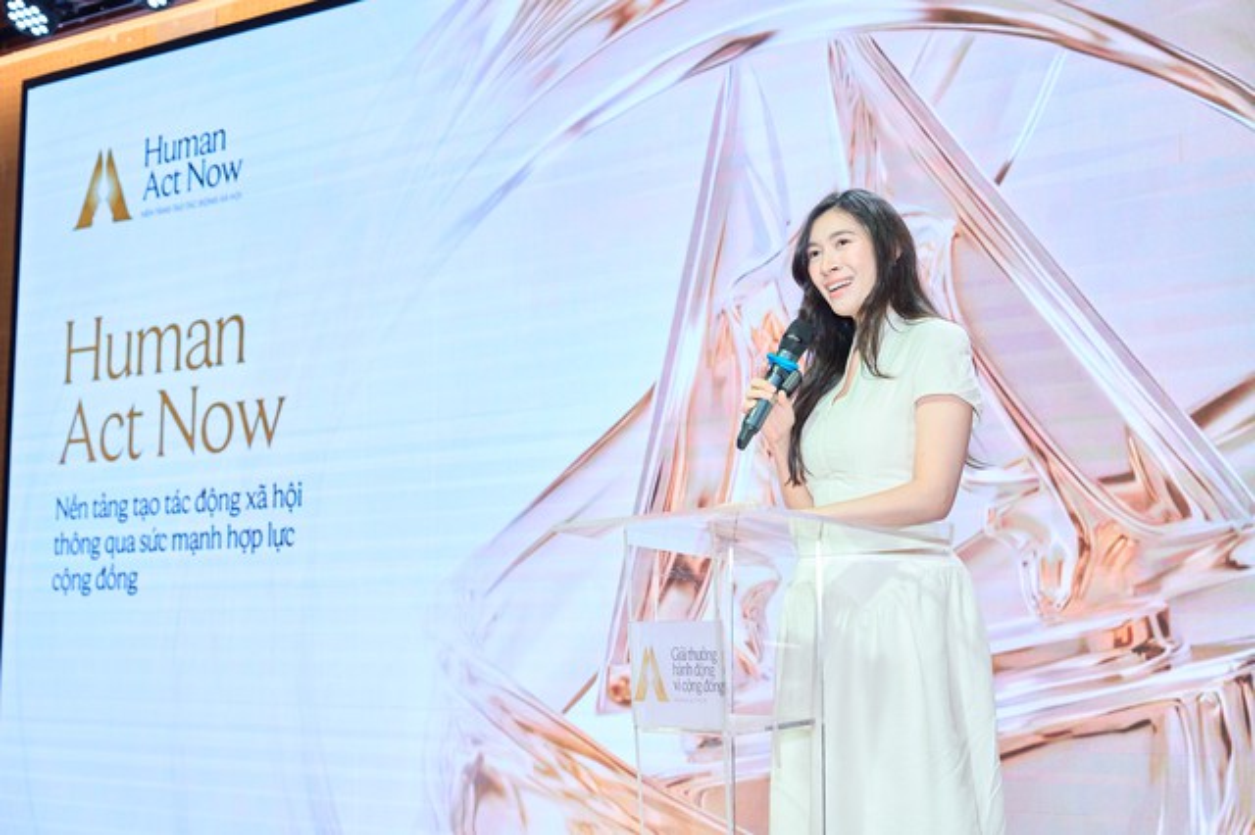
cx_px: 628
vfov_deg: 27.0
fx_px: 1742
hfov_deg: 39.6
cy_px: 418
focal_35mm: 50
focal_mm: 50
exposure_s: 1/125
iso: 800
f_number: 4
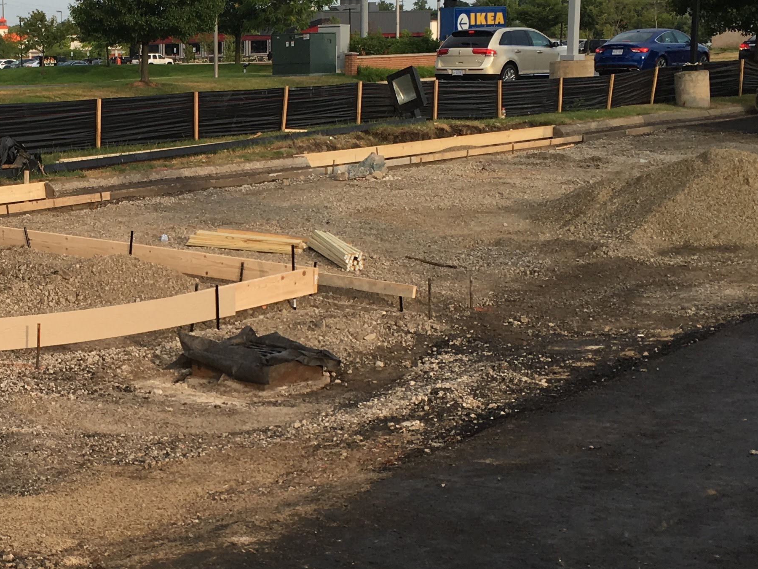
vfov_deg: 22.6
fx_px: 1423
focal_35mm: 65
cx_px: 103
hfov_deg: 28.9
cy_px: 314
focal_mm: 4.15
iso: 25
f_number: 2.2
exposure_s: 1/801
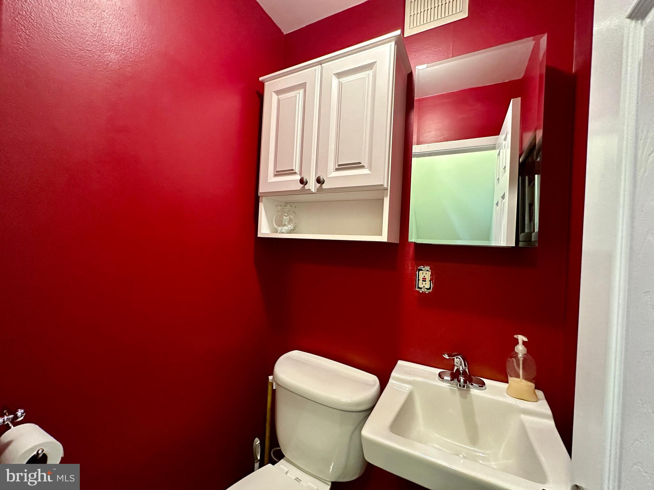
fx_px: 265
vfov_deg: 85.7
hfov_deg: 102.1
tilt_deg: -1.2
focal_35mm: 14
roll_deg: -2.8
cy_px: 245
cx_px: 327
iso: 800
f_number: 2.2
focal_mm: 2.22
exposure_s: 1/60
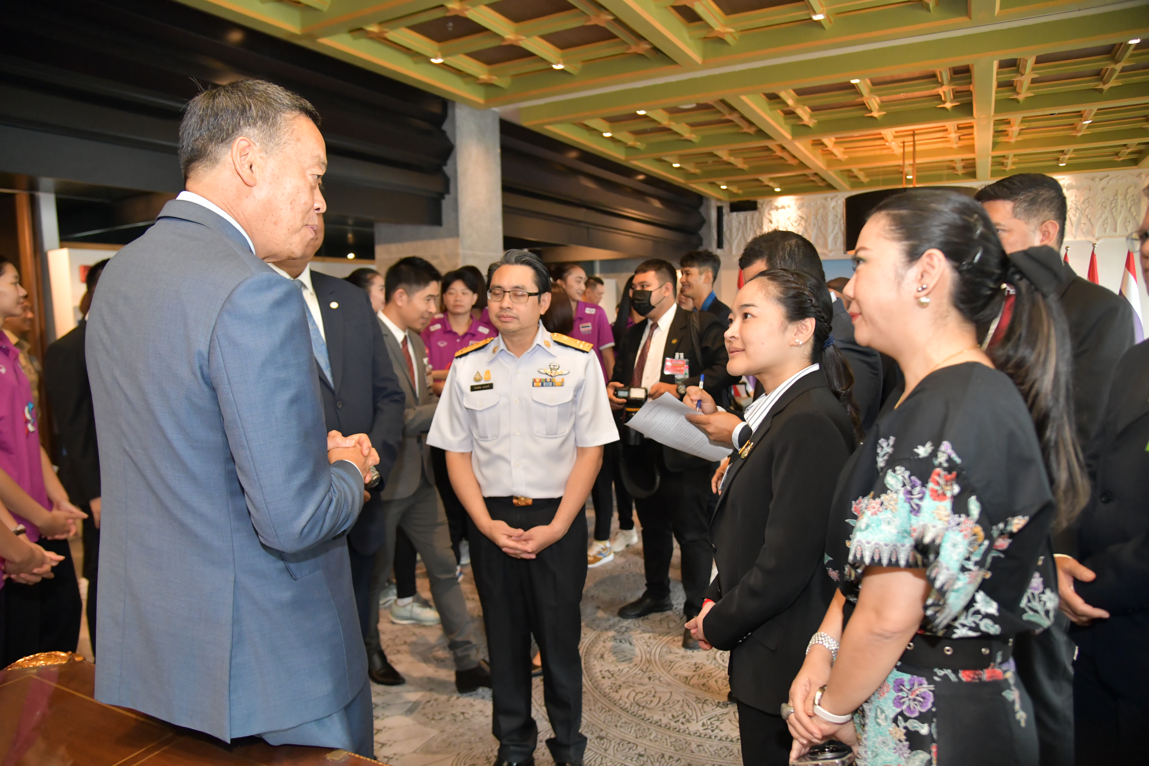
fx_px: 766
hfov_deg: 73.7
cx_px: 574
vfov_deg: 53.1
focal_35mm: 24
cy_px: 383
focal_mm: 24
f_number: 4
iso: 2500
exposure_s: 1/200
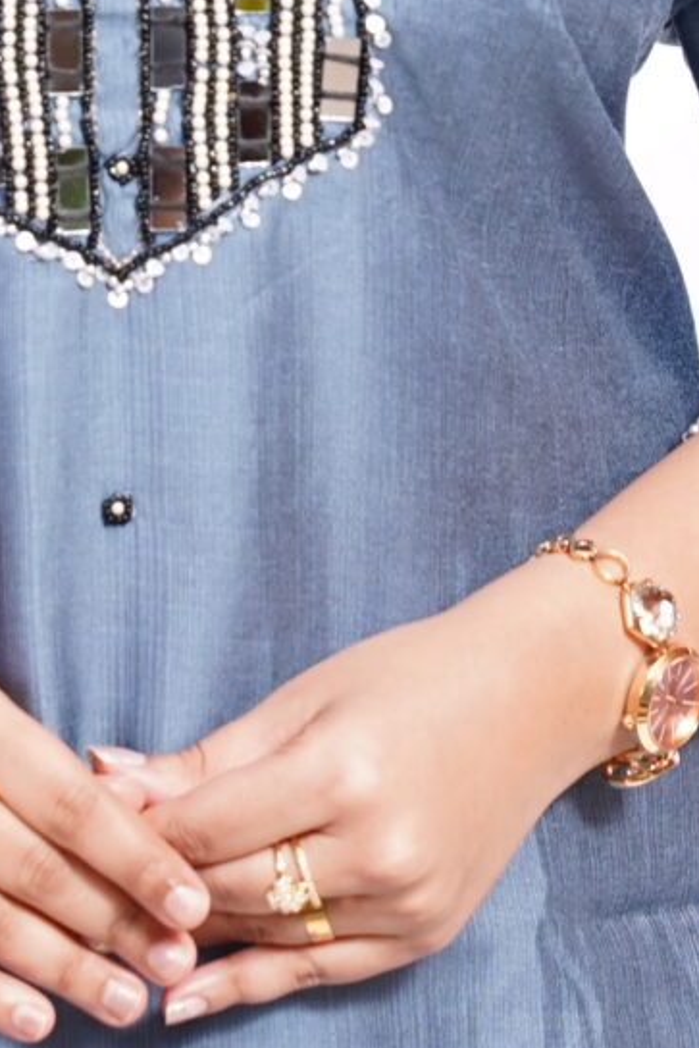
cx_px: 22
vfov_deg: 6.8
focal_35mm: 303
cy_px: 0
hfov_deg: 4.5
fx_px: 8829
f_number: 4
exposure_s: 1/50
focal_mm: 64.5
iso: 640
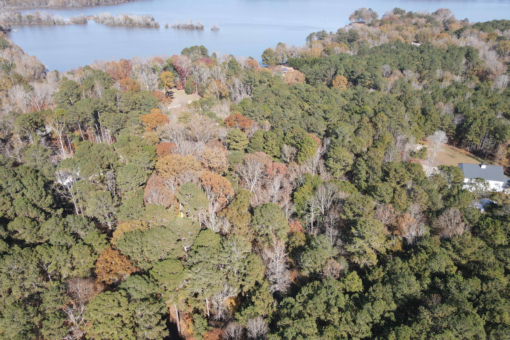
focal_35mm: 27
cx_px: 259
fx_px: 382
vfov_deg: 47.8
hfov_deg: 67.4
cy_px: 193
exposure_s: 1/320
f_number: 2.8
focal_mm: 4.5
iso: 100
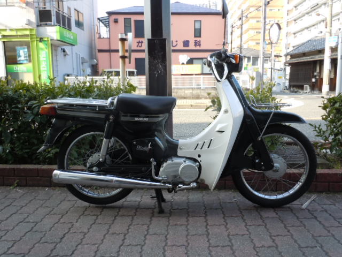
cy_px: 128
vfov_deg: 49.7
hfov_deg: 63.4
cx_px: 171
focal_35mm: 28
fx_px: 277
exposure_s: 1/80
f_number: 3.7
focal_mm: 5
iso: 100
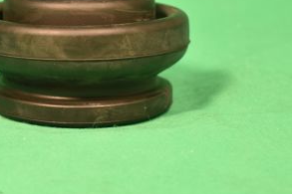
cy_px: 41
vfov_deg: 11.1
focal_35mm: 123
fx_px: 997
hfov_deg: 16.6
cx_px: 82
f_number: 5.6
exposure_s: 1/60
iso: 140
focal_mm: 40
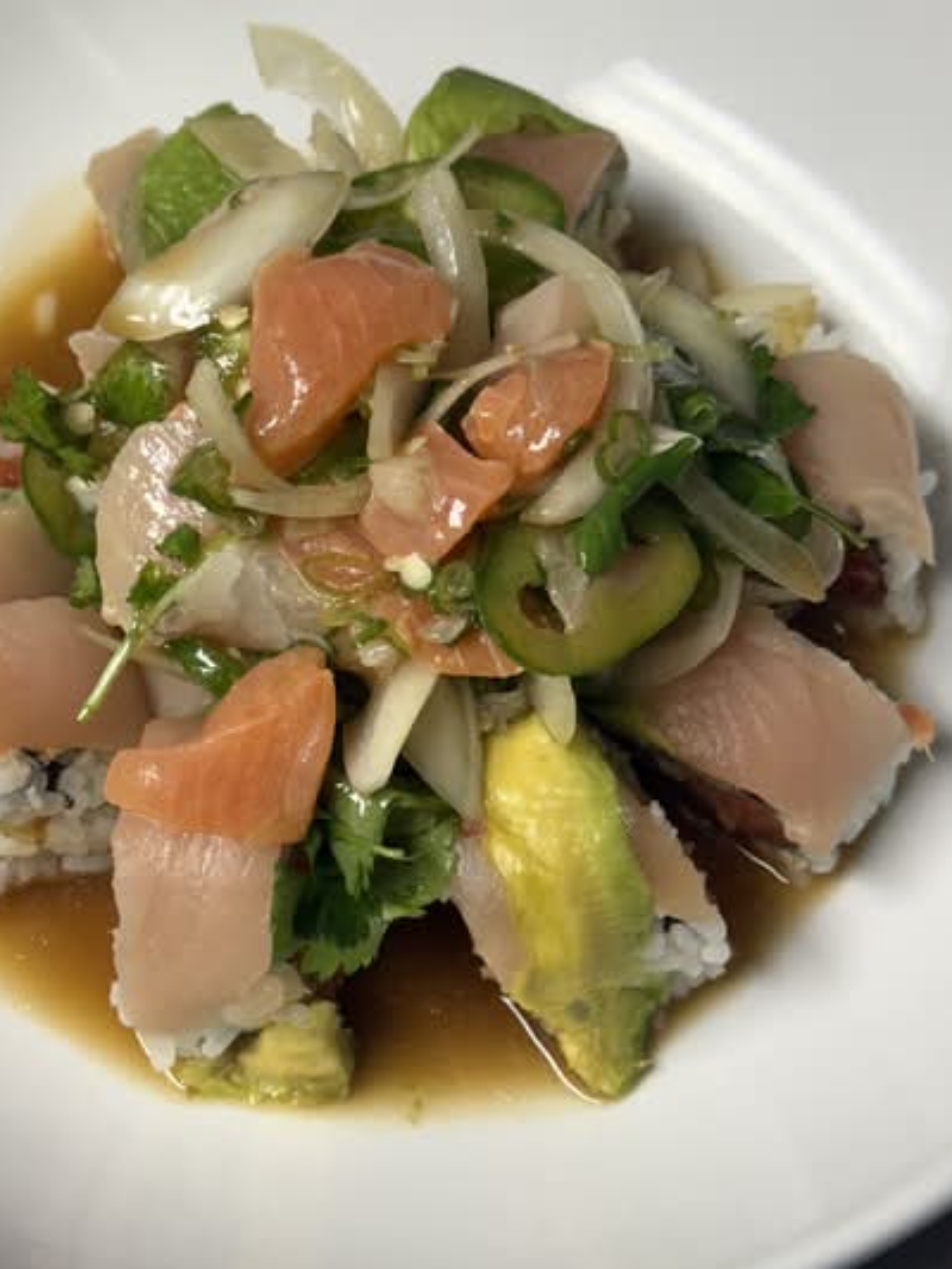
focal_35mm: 66
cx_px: 381
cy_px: 644
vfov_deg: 29.4
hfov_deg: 22.2
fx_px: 2419
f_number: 1.78
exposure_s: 1/120
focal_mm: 6.76
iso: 64
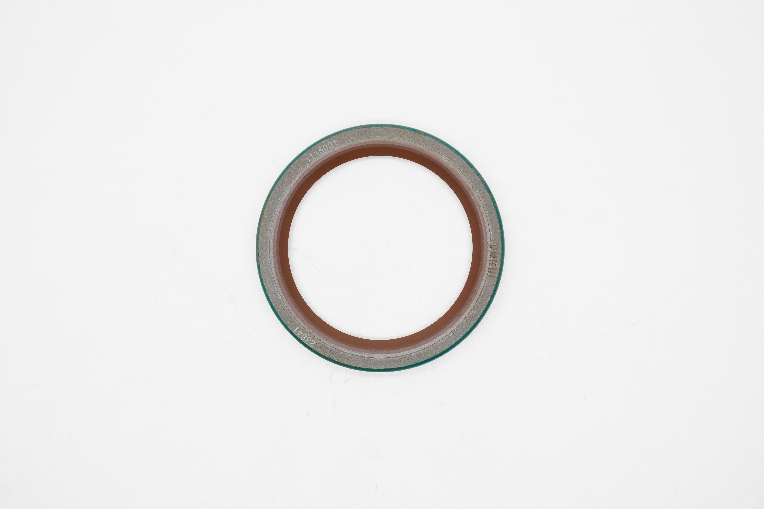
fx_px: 1114
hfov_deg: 37.9
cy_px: 254
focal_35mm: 52
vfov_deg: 25.8
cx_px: 382
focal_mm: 35
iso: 500
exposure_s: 1/60
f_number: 11
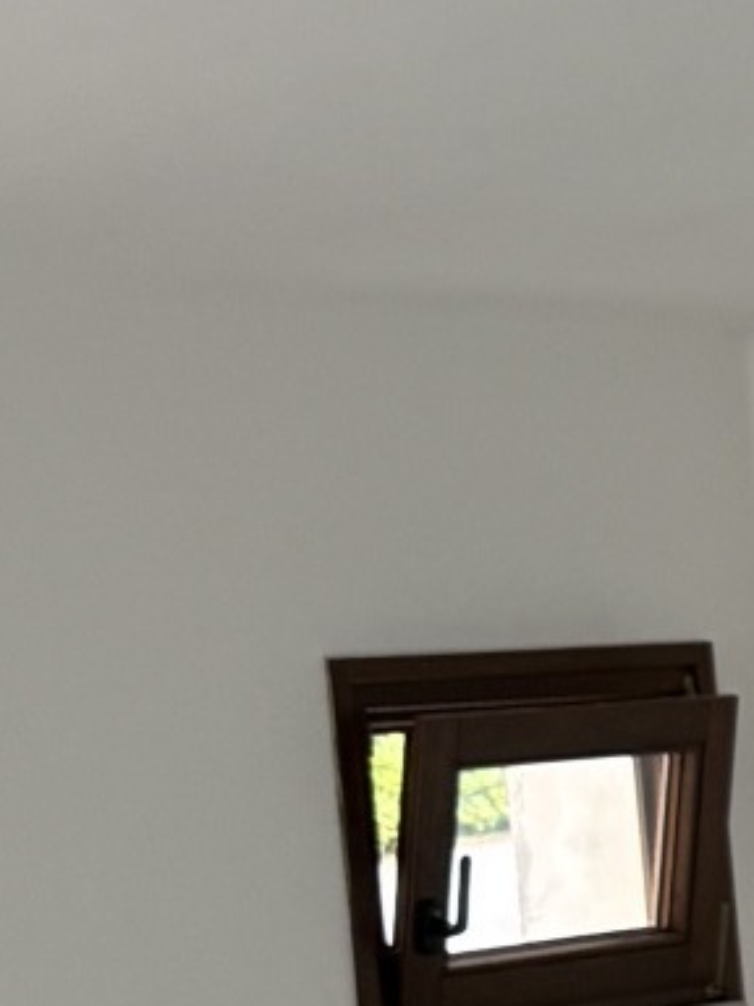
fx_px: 4647
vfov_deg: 12.1
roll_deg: +1.9
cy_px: 1192
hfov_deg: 7.8
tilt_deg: -7.1
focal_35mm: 160
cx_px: 2411
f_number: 1.78
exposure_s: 1/121
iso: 125
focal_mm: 6.76
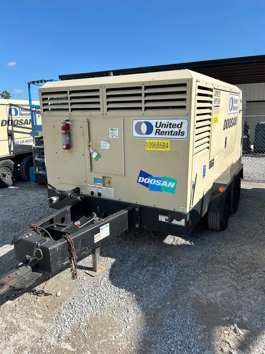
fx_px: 265
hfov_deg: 53.1
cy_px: 177
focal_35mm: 26
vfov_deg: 67.3
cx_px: 132
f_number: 1.5
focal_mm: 5.7
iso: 50
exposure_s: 1/3257
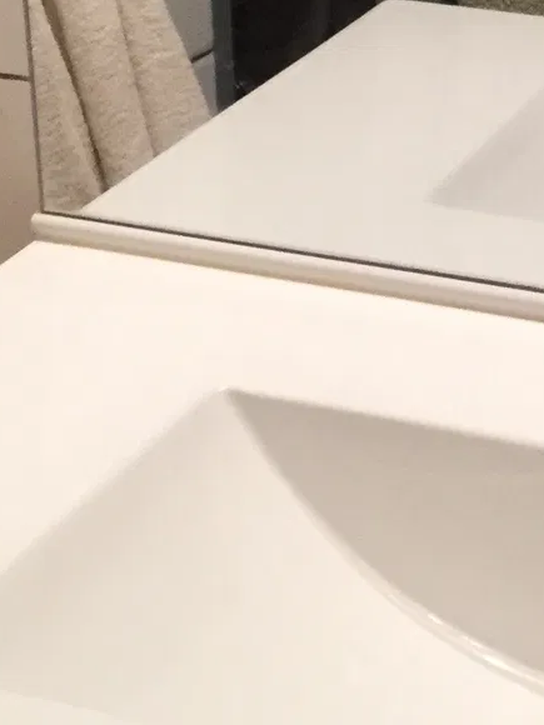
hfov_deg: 12.9
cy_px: 58
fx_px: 2389
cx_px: 503
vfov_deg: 17.0
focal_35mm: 114
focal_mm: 3.3
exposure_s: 1/33
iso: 125
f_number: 2.4
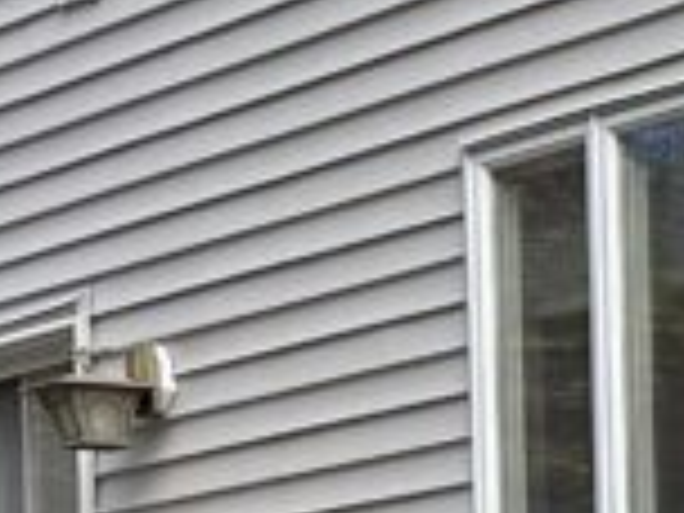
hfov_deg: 9.0
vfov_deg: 8.3
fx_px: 3201
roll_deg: -1.9
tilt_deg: -2.6
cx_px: 2282
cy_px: 1314
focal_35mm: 162
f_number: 1.78
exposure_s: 1/1393
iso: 80
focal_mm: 6.86
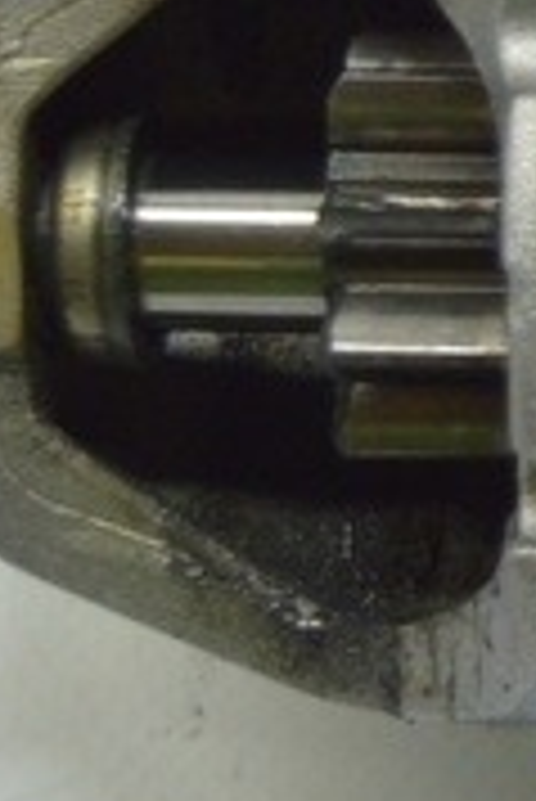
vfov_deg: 8.5
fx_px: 5371
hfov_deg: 5.4
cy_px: 88
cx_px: 1536
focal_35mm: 241
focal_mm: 28
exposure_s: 1/50
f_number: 4.2
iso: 400
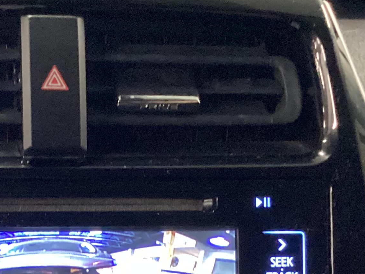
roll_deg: -3.7
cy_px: 384
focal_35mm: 89
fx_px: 939
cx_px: 59
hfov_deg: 21.7
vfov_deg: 15.6
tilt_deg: -31.7
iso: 400
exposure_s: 1/30
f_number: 2.4
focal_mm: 3.3
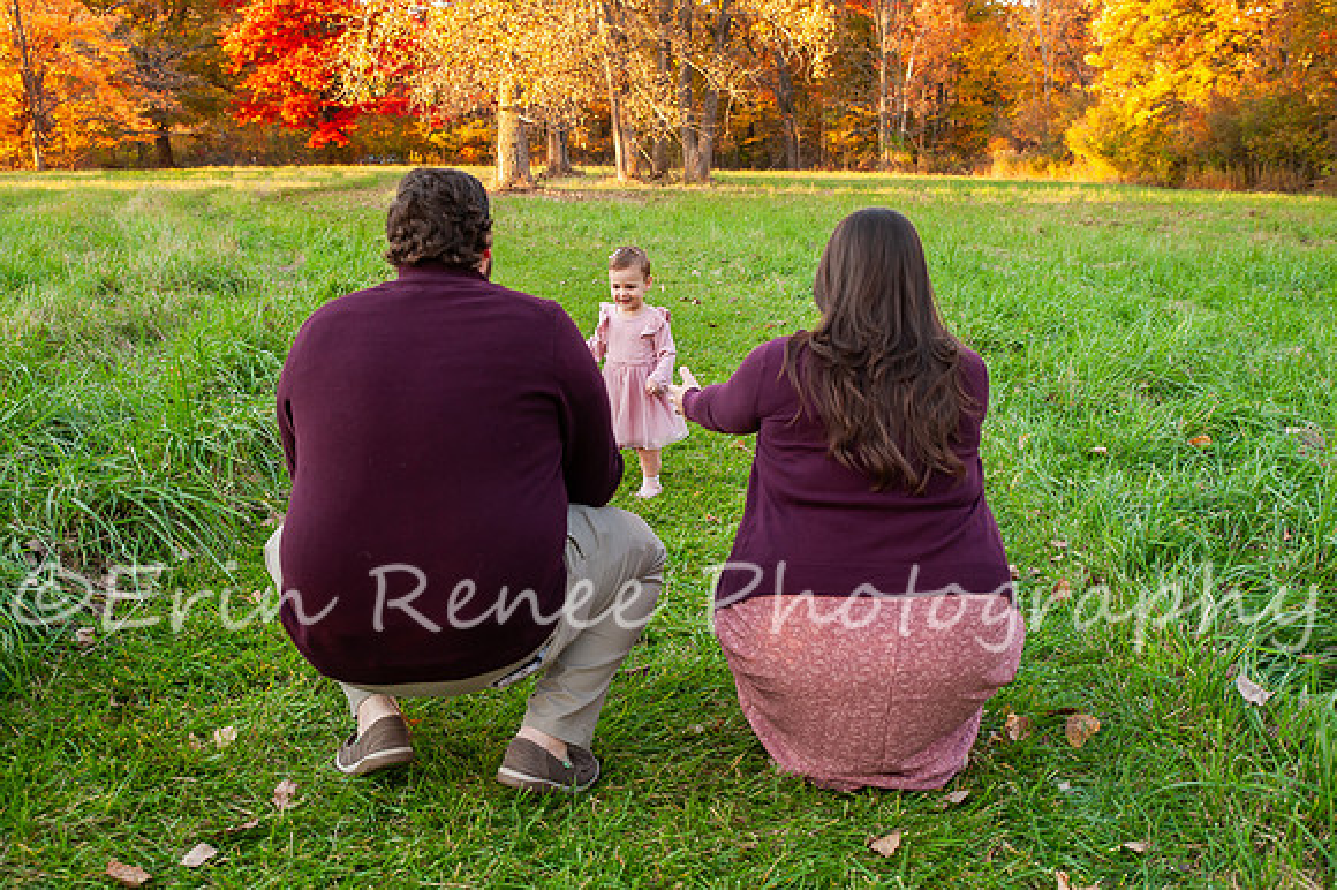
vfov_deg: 35.8
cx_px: 675
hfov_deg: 51.8
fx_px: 1377
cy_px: 457
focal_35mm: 37
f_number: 4.5
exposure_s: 1/200
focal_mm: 34
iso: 640
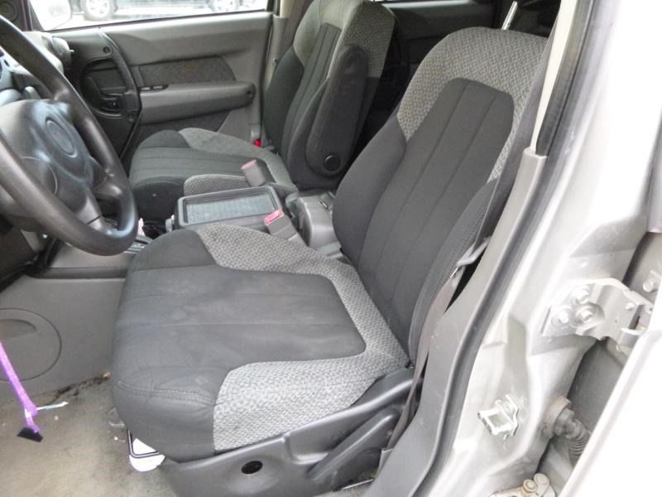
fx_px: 478
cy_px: 248
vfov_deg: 54.9
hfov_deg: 69.4
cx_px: 331
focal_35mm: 25
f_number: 3.9
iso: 800
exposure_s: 1/125
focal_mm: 4.5
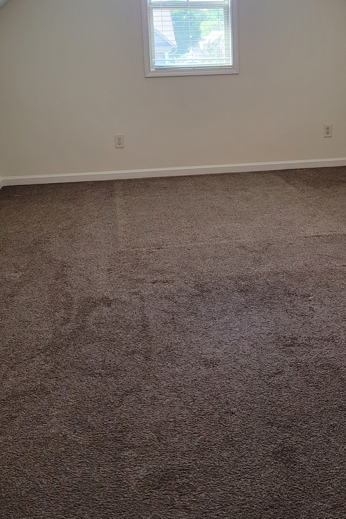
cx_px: 219
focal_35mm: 42
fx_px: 605
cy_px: 160
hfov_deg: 31.7
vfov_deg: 45.5
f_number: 1.8
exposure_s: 1/120
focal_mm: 5.4
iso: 320
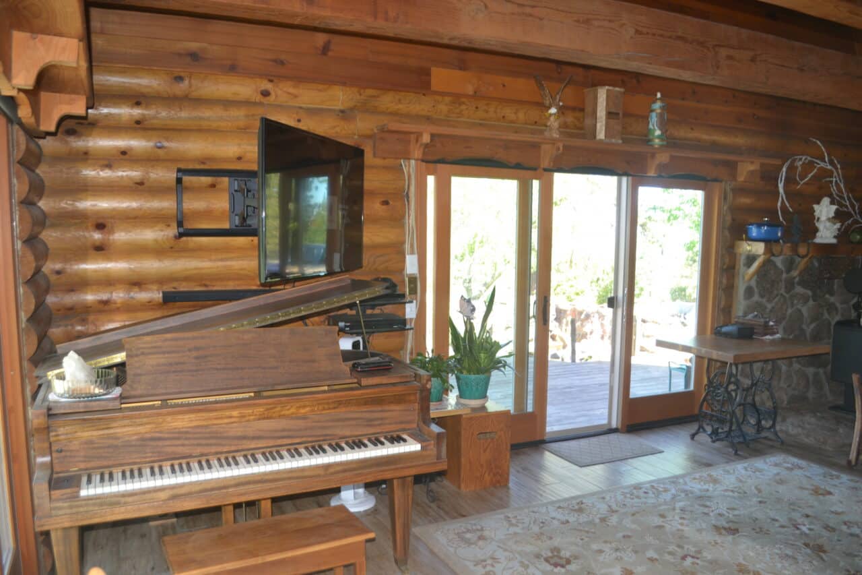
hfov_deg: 67.4
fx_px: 646
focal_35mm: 27
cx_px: 431
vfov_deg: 47.9
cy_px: 288
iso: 180
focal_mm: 18
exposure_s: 1/30
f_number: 3.5
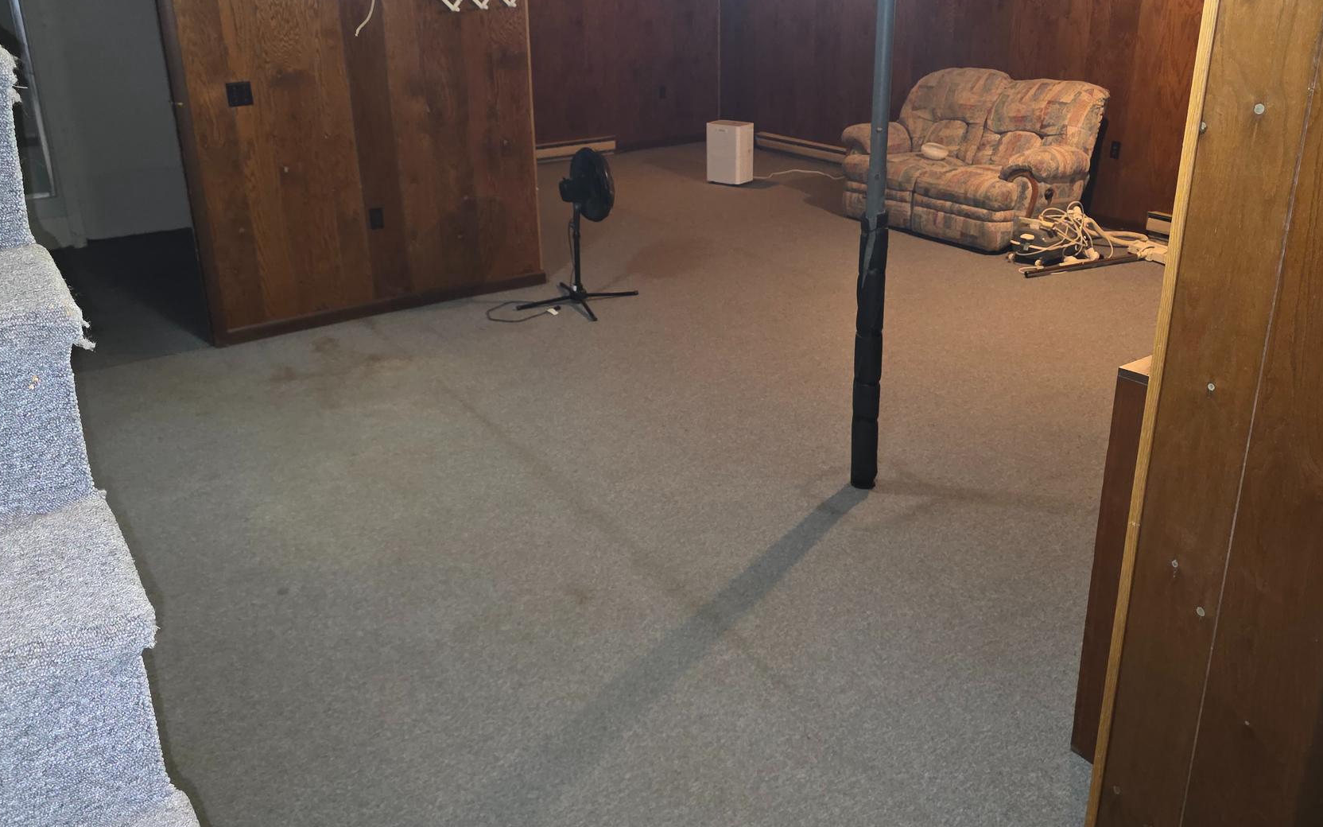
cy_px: 337
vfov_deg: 41.7
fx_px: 1082
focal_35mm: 30
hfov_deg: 62.9
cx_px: 677
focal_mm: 6.3
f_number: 1.7
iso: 320
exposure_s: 1/12
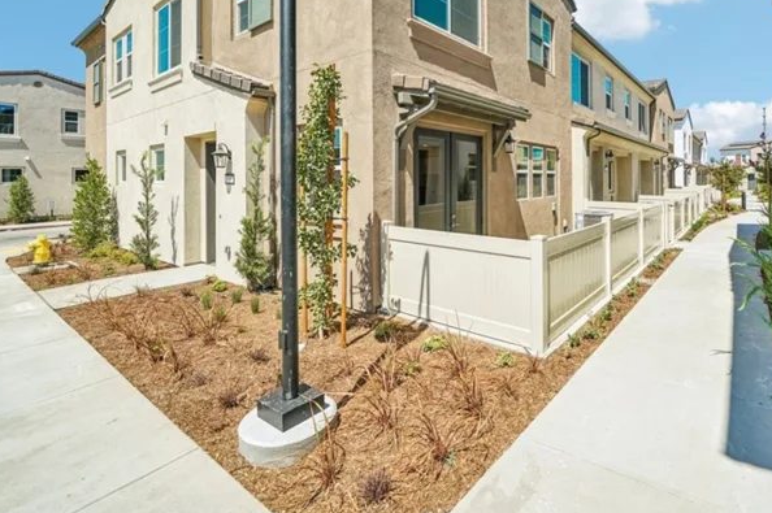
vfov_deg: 67.8
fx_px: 364
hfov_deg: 91.7
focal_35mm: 17
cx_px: 476
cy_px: 160
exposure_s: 1/320
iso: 100
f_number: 7.1
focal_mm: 12
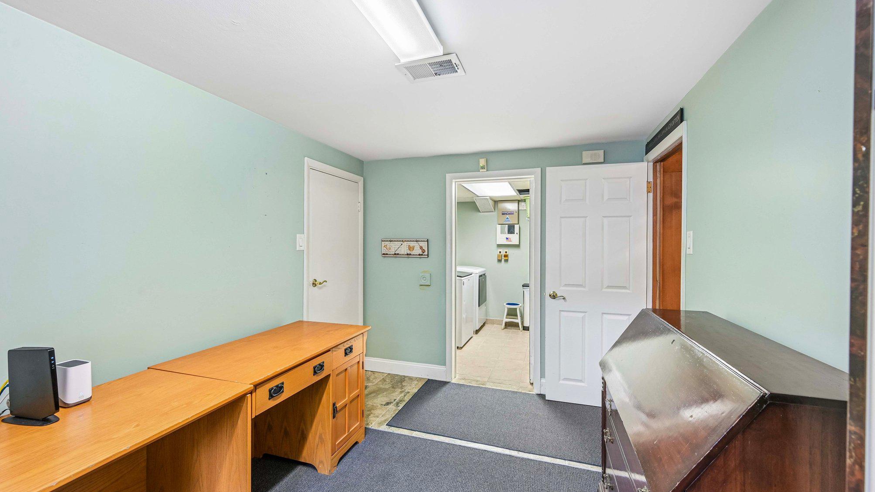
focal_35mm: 15
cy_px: 241
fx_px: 348
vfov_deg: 70.5
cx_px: 433
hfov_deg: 103.0
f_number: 8
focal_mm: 14
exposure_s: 1/5
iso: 400
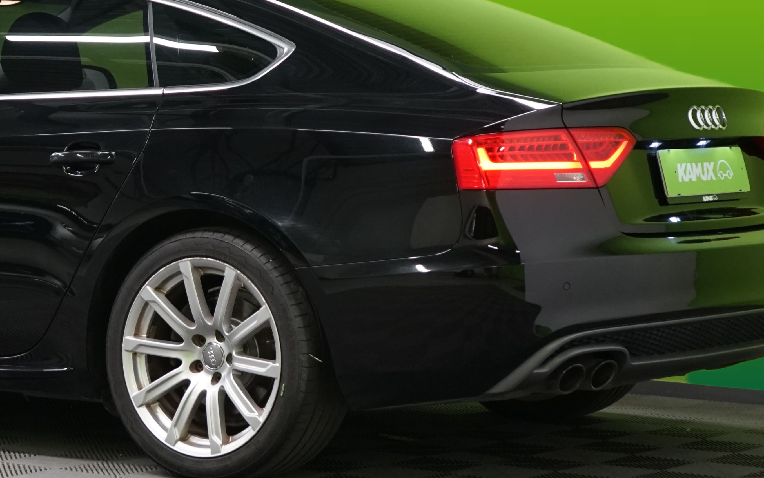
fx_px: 3144
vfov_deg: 8.7
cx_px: 99
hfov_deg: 13.7
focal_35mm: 151
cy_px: 141
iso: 800
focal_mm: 67
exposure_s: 1/50
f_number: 5.6
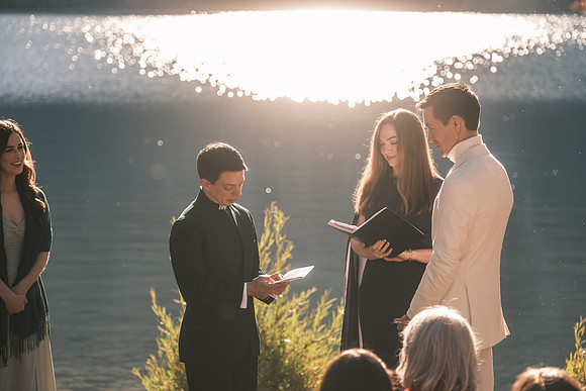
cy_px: 196
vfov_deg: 11.3
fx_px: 1970
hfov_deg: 16.9
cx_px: 293
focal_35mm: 121
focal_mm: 80.4
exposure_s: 1/900
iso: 200
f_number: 2.8
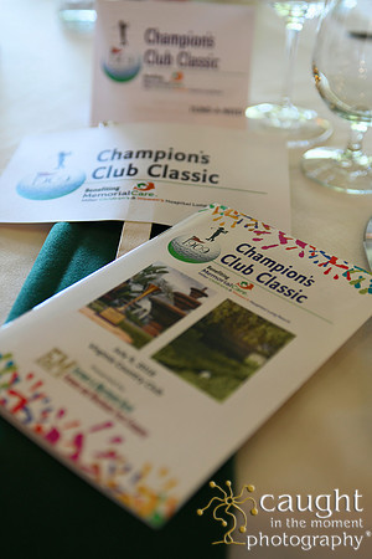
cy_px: 280
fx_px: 744
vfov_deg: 41.1
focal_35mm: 48
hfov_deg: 28.1
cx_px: 186
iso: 800
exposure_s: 1/100
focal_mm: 48
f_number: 3.2
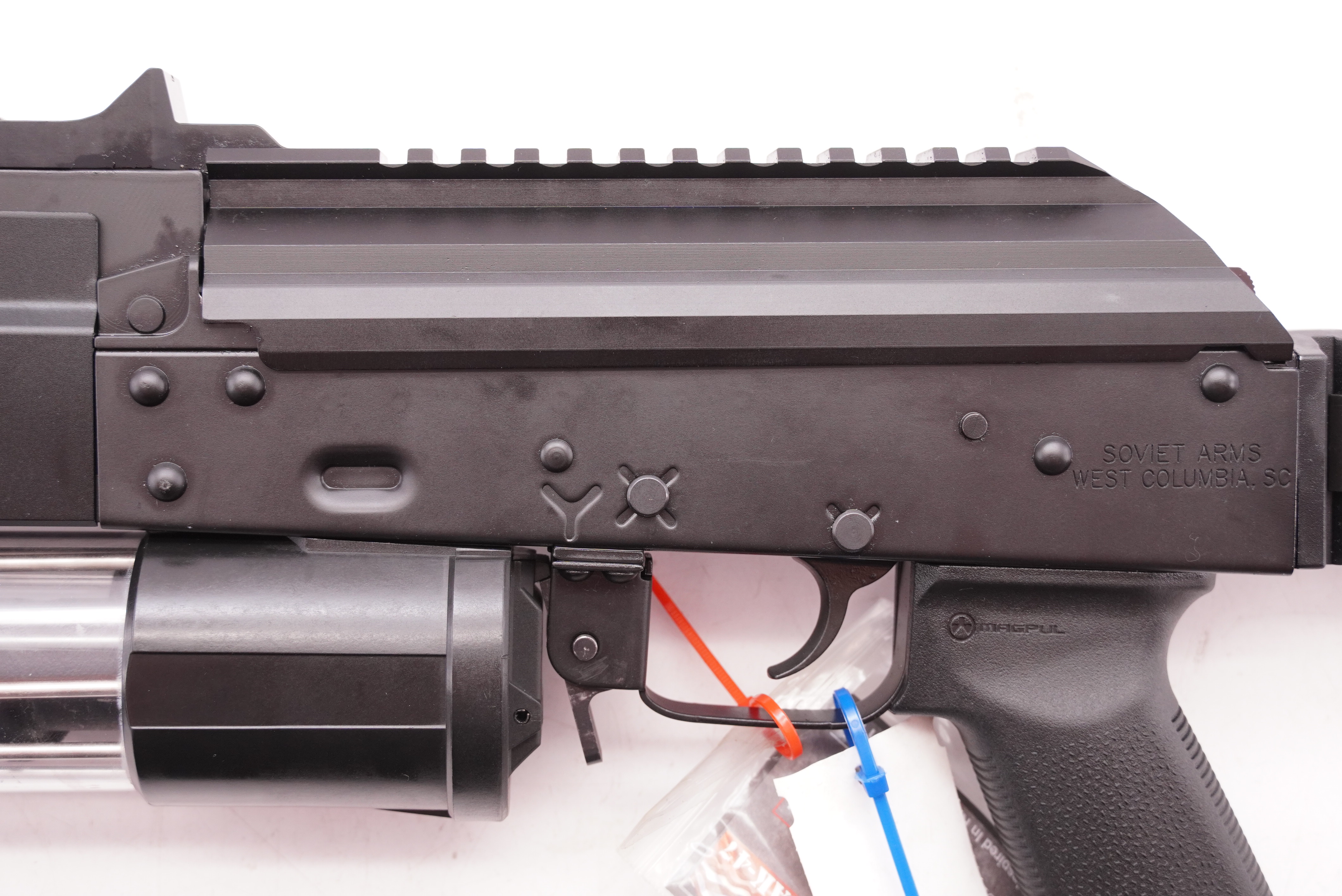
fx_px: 1902
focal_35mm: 51
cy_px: 448
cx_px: 671
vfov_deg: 26.5
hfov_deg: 38.9
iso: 1000
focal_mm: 34
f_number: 5.6
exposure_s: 1/125
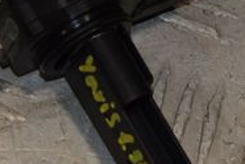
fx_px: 2042
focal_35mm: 300
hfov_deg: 6.9
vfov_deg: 4.6
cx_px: 133
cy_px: 57
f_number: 11
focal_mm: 58
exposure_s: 1/200
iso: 800
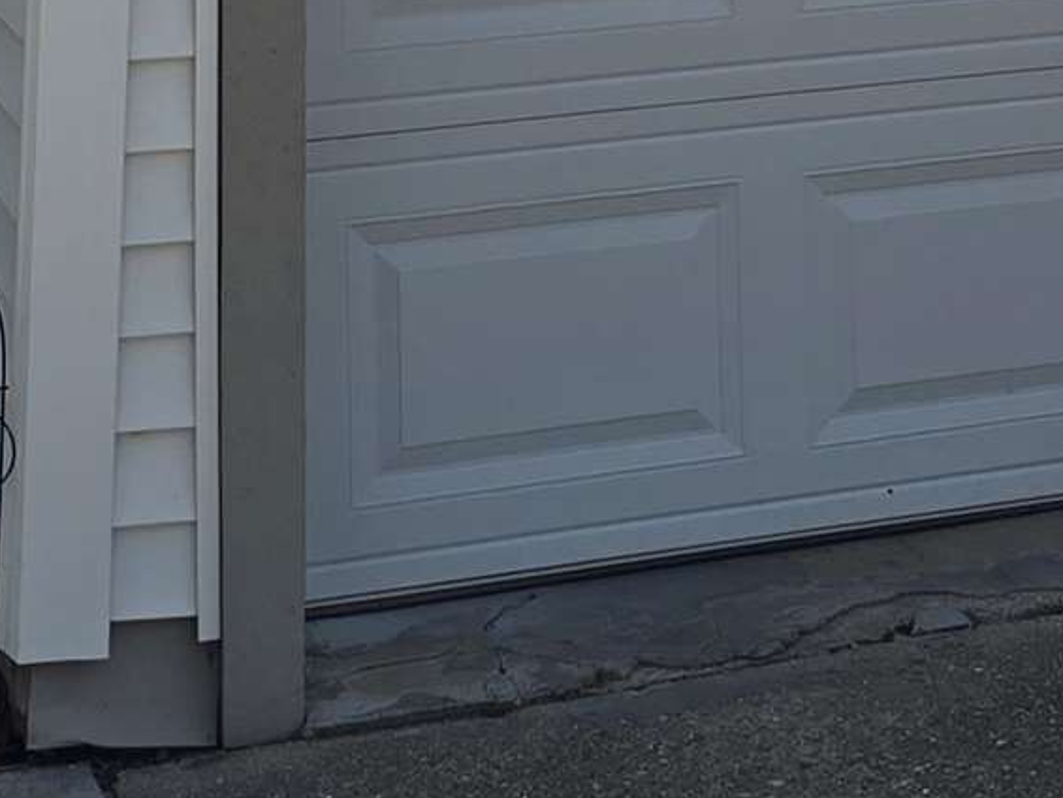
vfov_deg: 11.0
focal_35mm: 125
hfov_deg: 15.6
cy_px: -702
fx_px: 3839
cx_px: 939
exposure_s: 1/929
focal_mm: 6.3
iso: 12
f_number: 1.7
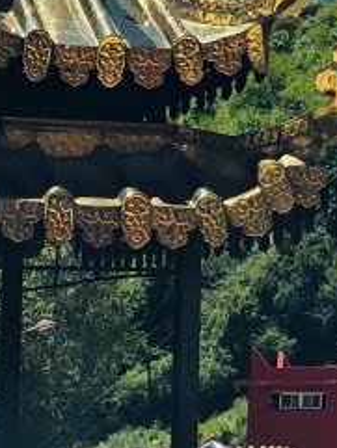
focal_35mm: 167
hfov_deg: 8.7
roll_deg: -0.9
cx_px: 506
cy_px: -310
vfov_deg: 11.2
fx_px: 2166
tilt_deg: +17.5
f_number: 1.8
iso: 20
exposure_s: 1/2525
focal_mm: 4
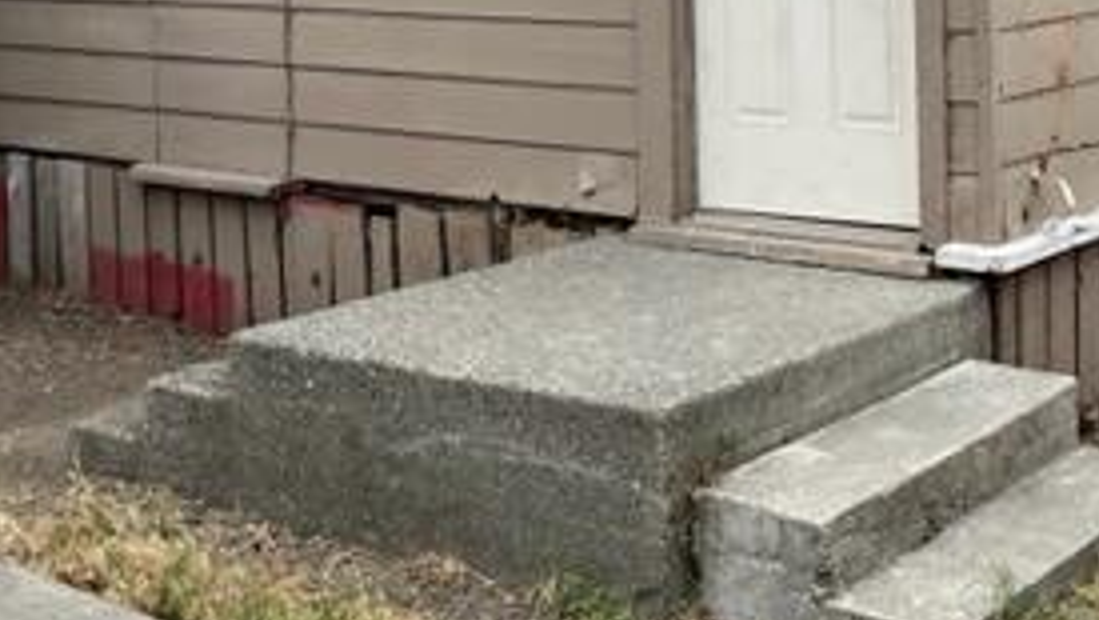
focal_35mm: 66
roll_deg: +1.0
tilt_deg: -3.8
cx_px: 1075
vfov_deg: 17.7
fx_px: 1924
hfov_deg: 29.9
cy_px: -56
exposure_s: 1/375
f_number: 1.6
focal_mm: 5.1
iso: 50
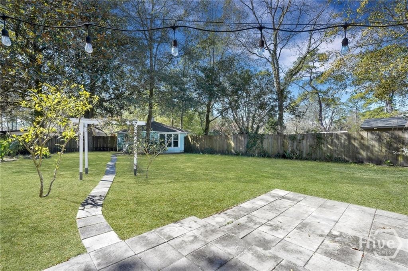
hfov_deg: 96.8
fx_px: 181
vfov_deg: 73.7
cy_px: 136
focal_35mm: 16
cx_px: 204
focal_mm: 16
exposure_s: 1/125
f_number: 9
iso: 320
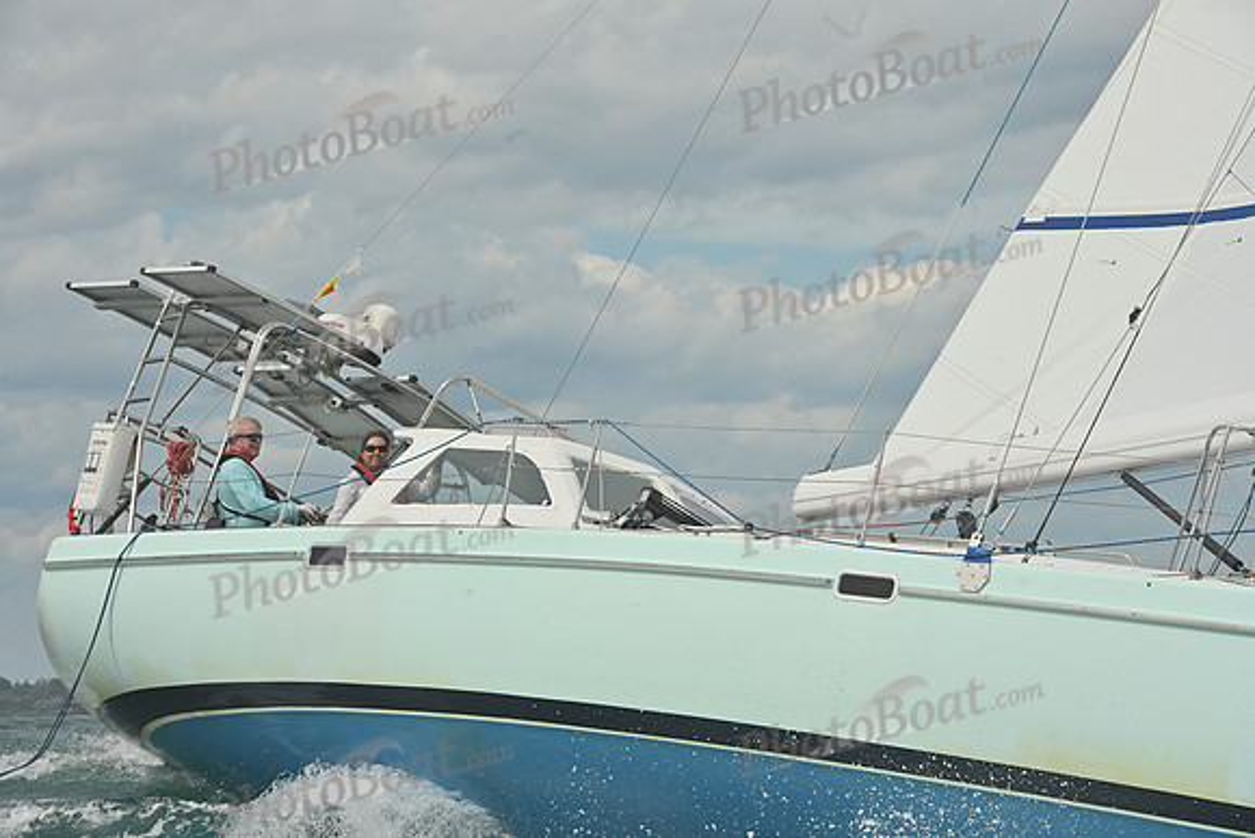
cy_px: 419
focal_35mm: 160
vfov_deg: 8.6
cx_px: 628
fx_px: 5579
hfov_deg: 12.8
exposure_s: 1/1250
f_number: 13
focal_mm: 160
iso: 320
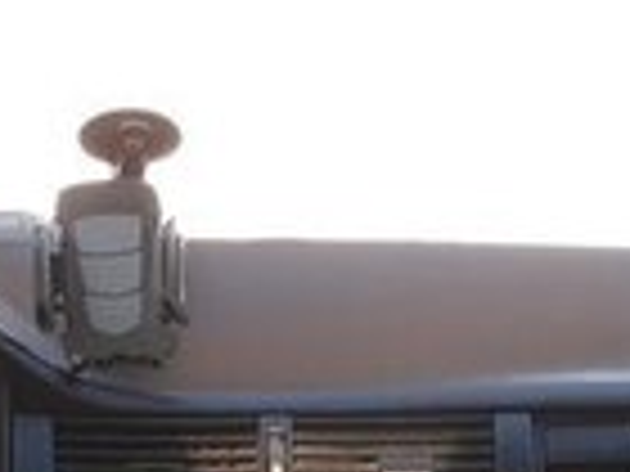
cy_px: 789
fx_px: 2311
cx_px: 342
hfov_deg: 15.5
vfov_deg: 11.0
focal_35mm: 127
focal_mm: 3.71
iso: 50
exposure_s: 1/100
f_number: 1.7
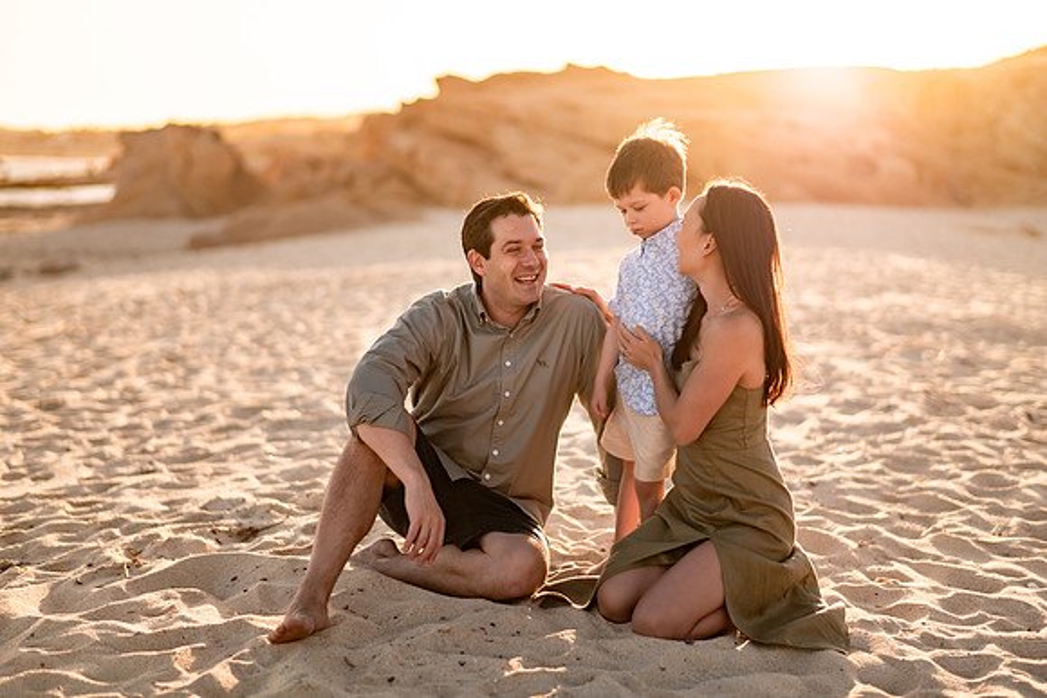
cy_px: 349
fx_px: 1687
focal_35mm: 58
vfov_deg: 23.4
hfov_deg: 34.5
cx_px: 524
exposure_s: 1/5000
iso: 100
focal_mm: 58
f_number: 1.6
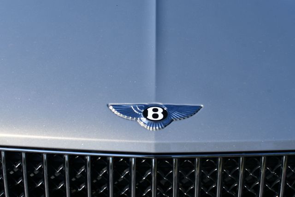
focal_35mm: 52
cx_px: 148
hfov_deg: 38.2
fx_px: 426
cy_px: 98
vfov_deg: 26.0
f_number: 8
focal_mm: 26
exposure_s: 1/250
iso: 100
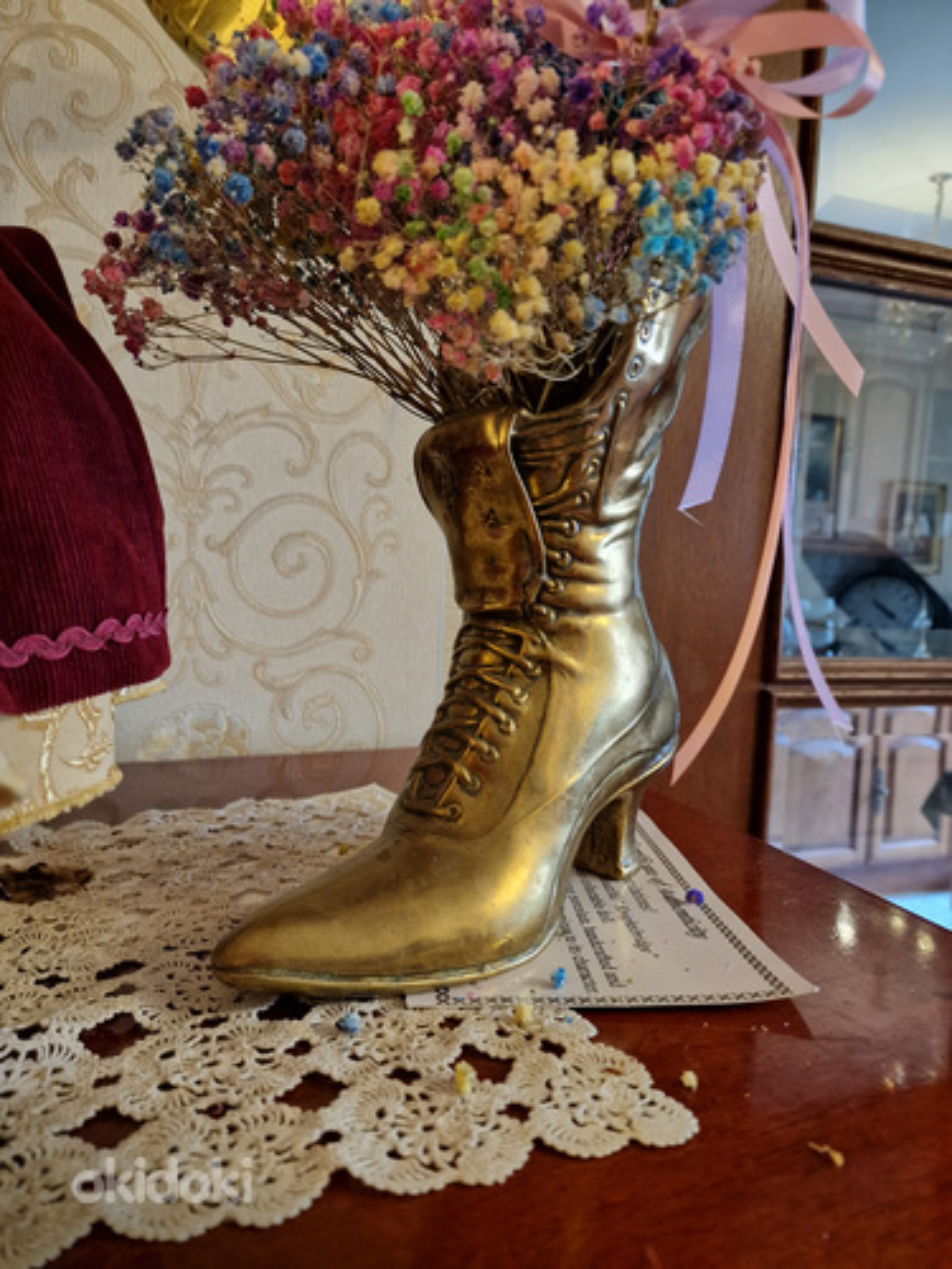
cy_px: 634
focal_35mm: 23
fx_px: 843
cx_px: 476
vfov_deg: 73.9
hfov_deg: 58.9
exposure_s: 1/33
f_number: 1.8
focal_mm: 6.4
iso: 640
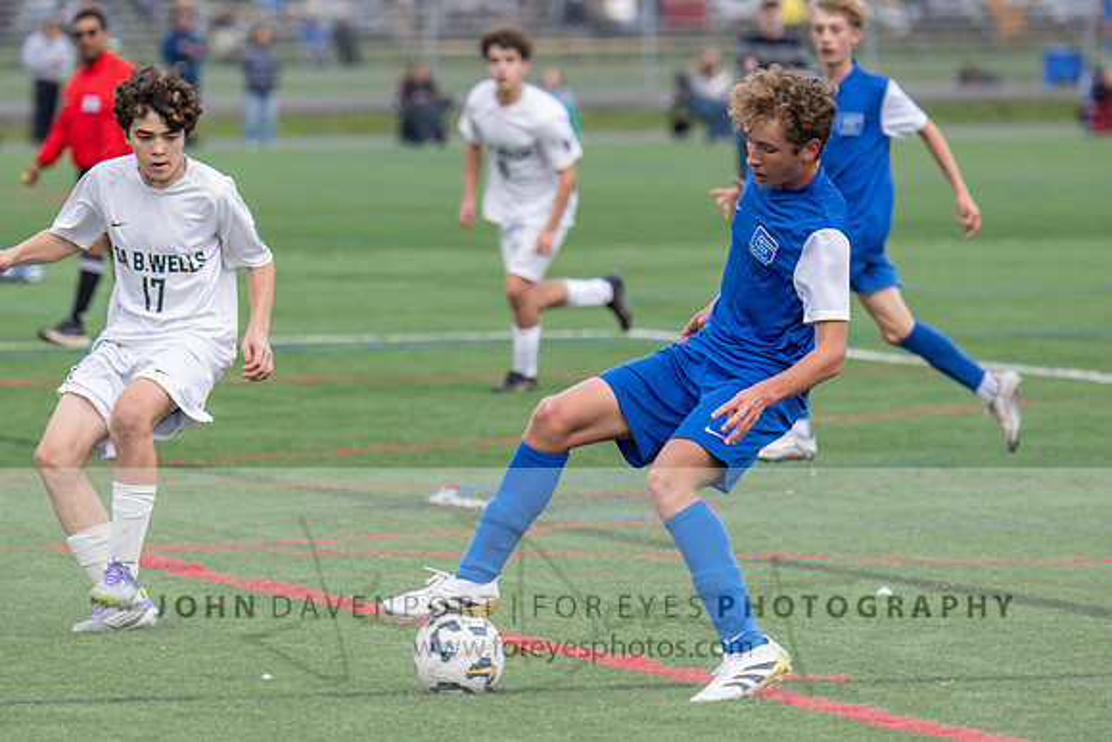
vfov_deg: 3.6
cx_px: 556
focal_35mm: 383
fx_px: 11819
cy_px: 233
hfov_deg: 5.4
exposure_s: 1/1000
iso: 1100
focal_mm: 270
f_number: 5.6
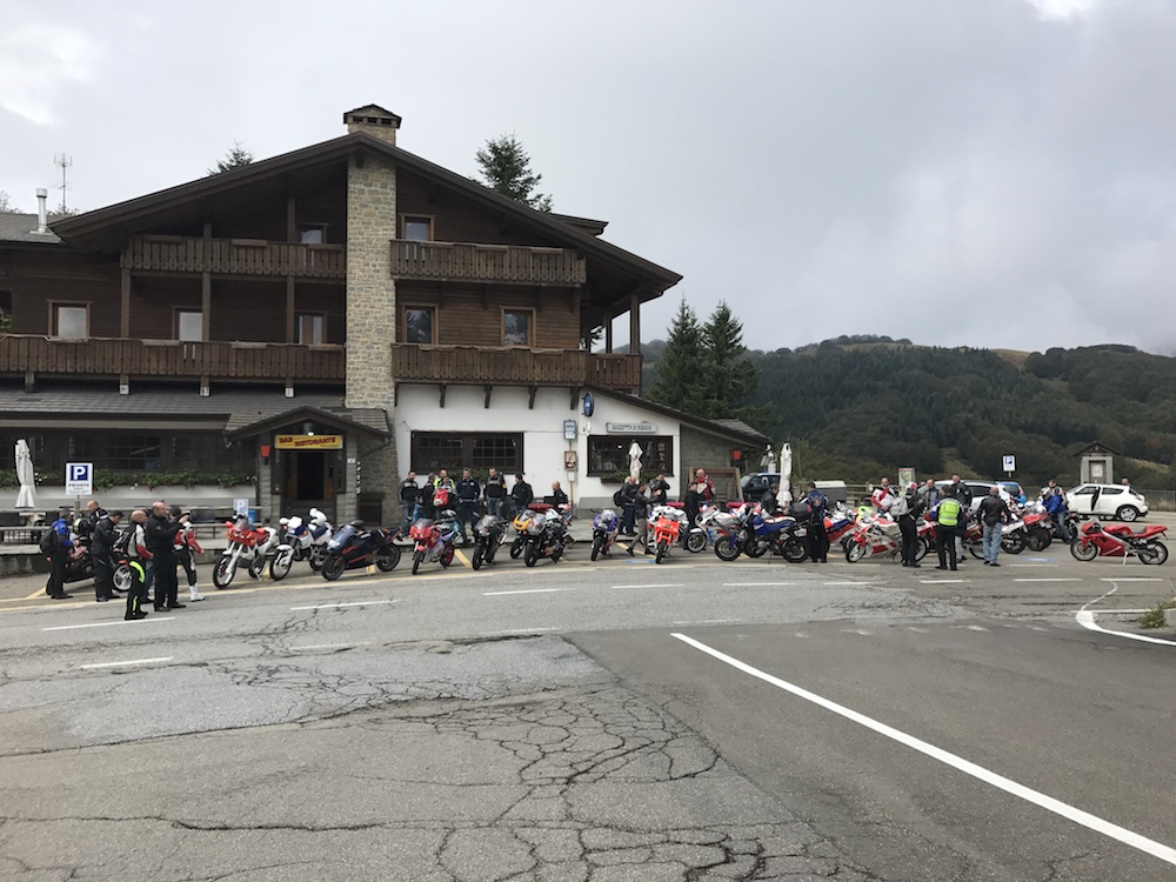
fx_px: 951
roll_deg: +1.4
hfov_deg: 63.4
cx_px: 588
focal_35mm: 28
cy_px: 441
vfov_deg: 49.7
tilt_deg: +0.9
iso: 20
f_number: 1.8
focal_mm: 3.99
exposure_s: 1/1597
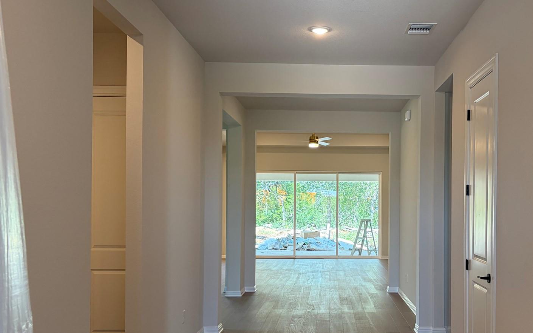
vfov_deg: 31.9
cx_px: 339
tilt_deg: +0.6
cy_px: 205
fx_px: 581
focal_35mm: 40
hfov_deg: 48.7
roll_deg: -0.2
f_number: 1.6
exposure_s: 1/126
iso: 125
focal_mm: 5.96
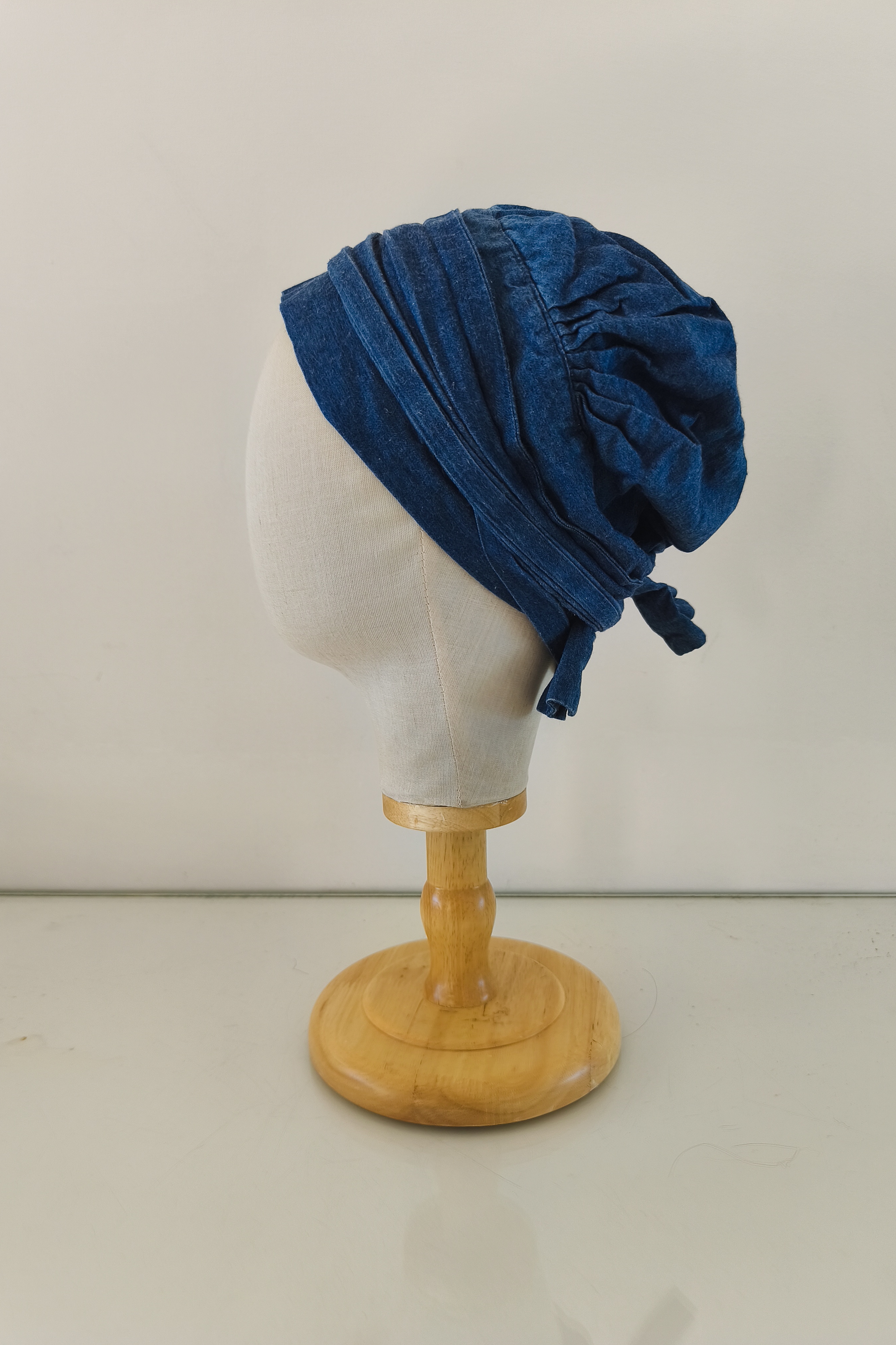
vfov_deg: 73.7
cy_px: 673
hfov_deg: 53.1
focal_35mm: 24
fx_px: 896
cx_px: 449
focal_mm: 6.14
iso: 100
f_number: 1.65
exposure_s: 1/100
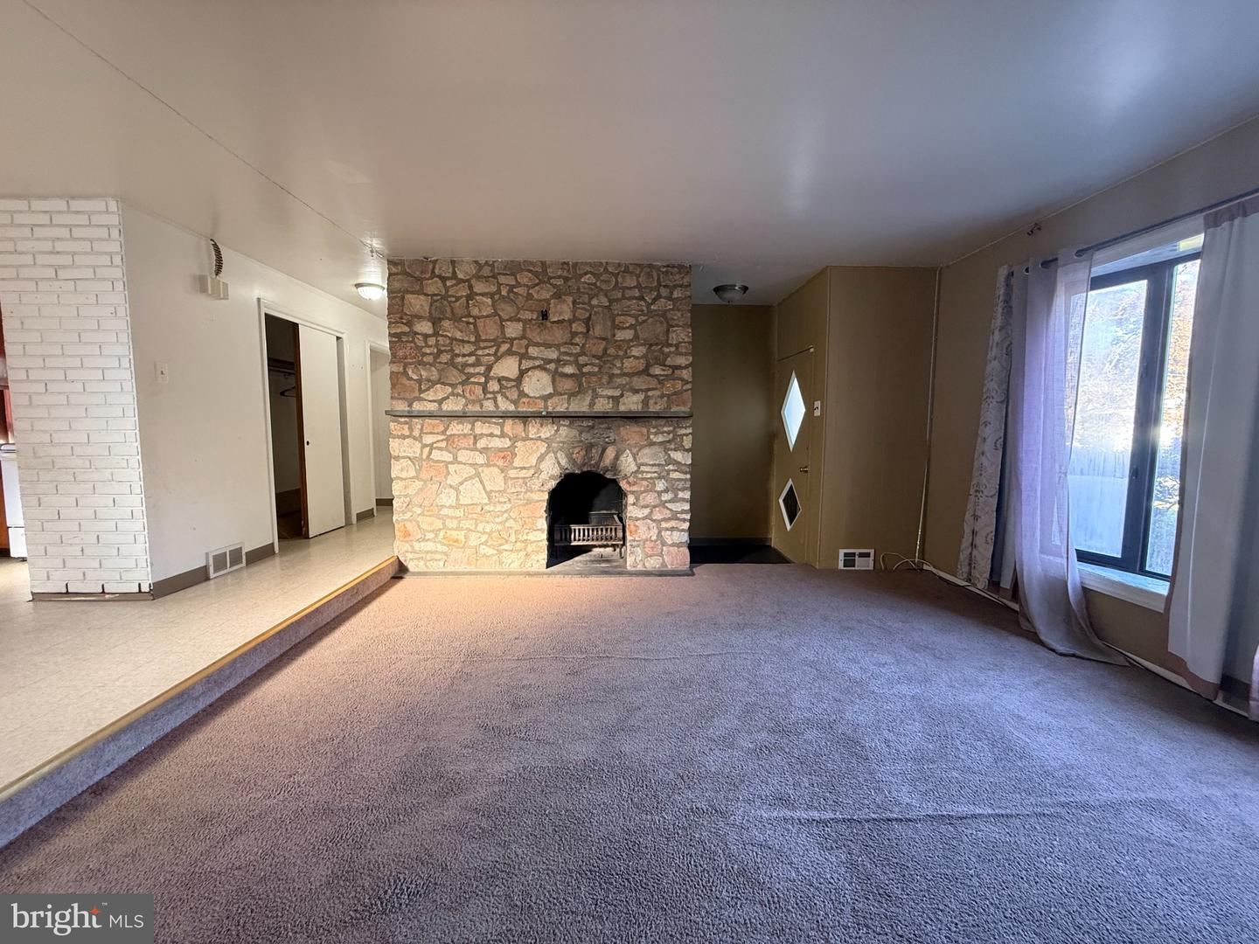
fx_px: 509
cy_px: 472
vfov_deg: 85.7
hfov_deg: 102.1
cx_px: 630
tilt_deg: -4.8
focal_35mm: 14
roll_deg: +0.4
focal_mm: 2.22
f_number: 2.2
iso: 200
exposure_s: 1/60
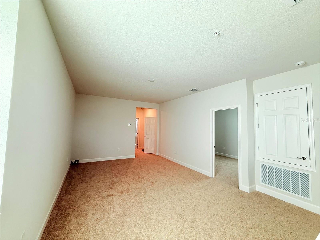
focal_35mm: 14
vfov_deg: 85.7
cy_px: 120
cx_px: 160
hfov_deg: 102.1
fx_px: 129
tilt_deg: +3.3
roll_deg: -1.1
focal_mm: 2.22
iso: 200
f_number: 2.2
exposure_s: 1/120
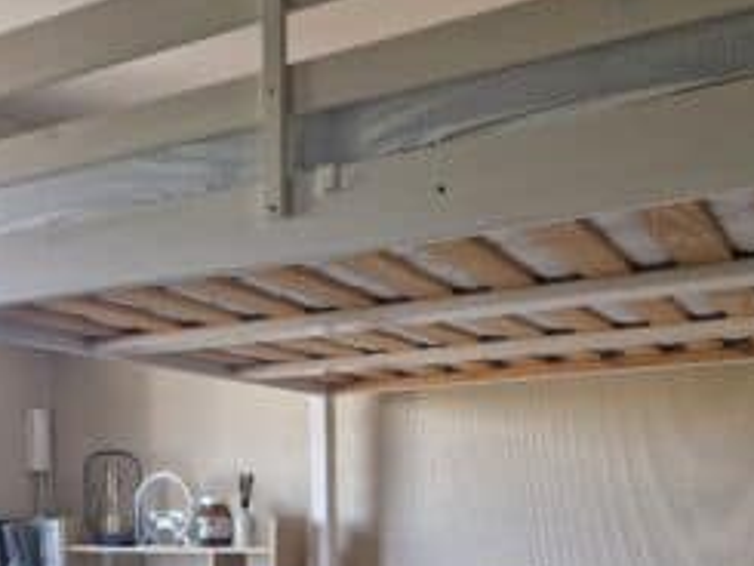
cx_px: 329
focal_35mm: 45
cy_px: 520
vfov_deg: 30.6
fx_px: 981
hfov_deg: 42.0
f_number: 1.8
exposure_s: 1/182
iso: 125
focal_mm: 6.4
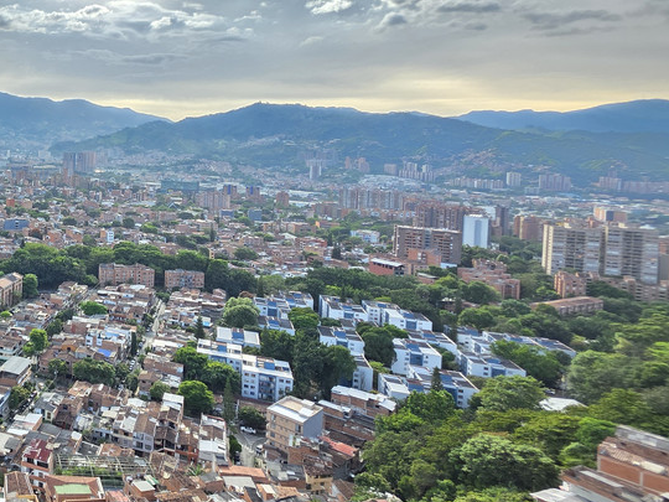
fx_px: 502
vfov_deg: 52.2
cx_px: 11
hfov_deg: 53.9
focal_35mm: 26
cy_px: 175
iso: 40
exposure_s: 1/287
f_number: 1.9
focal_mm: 2.2
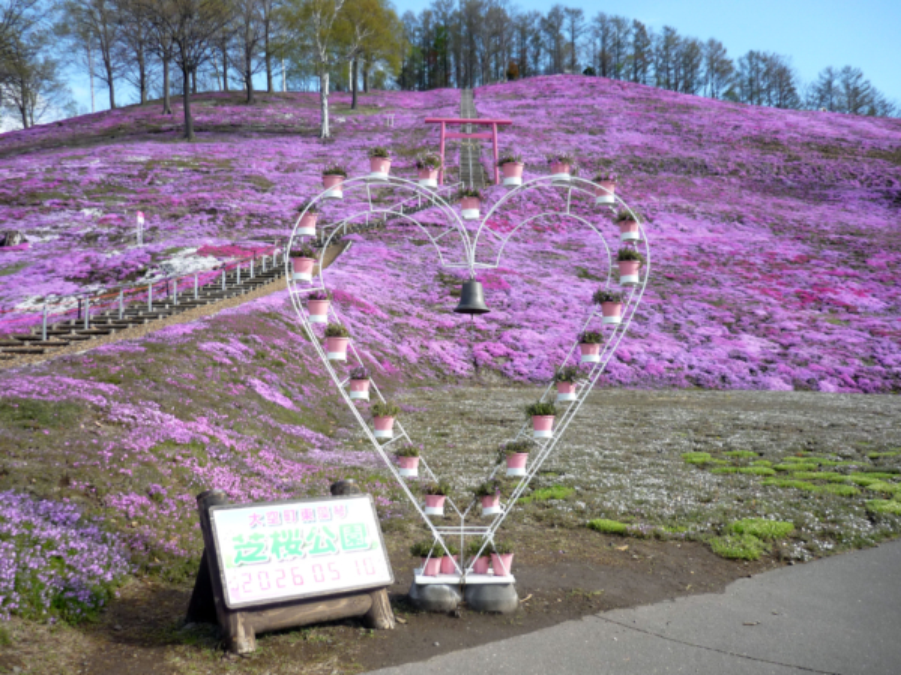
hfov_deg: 55.4
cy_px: 338
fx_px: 859
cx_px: 450
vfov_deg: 42.9
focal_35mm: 33
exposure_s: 1/500
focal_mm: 5.5
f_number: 2.8
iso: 100
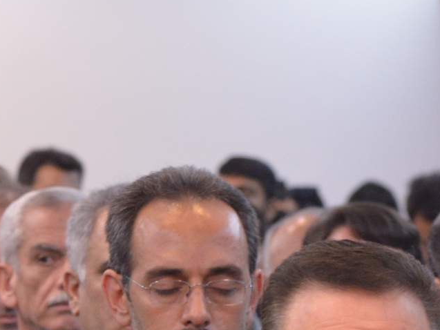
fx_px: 4945
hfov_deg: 5.1
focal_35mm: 389
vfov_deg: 3.8
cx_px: -198
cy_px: 233
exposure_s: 1/60
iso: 1600
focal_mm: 70
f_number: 4.5
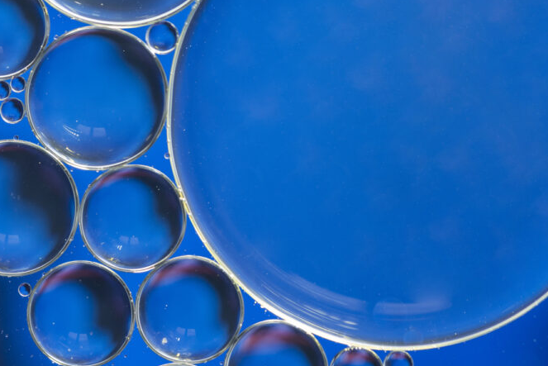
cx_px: 149
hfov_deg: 11.3
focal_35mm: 181
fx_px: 2757
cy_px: 281
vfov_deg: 7.6
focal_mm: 100
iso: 400
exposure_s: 1/40
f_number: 6.3
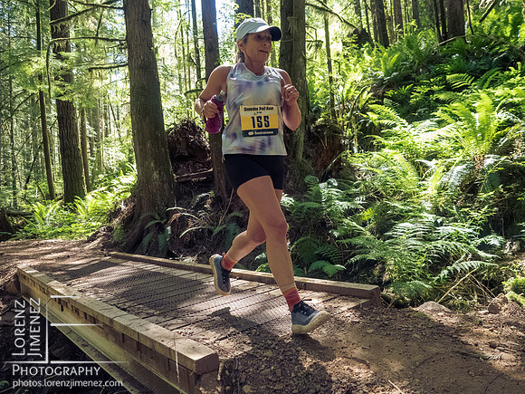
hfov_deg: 71.6
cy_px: 197
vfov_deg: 56.8
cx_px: 262
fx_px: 364
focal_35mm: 24
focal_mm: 12
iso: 5000
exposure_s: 1/1000
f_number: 2.8
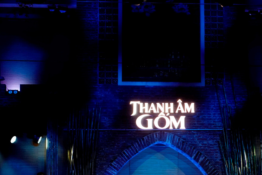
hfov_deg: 17.6
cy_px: 133
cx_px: 188
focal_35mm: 116
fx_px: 844
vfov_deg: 11.8
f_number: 2.8
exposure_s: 1/80
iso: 500
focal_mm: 25.67
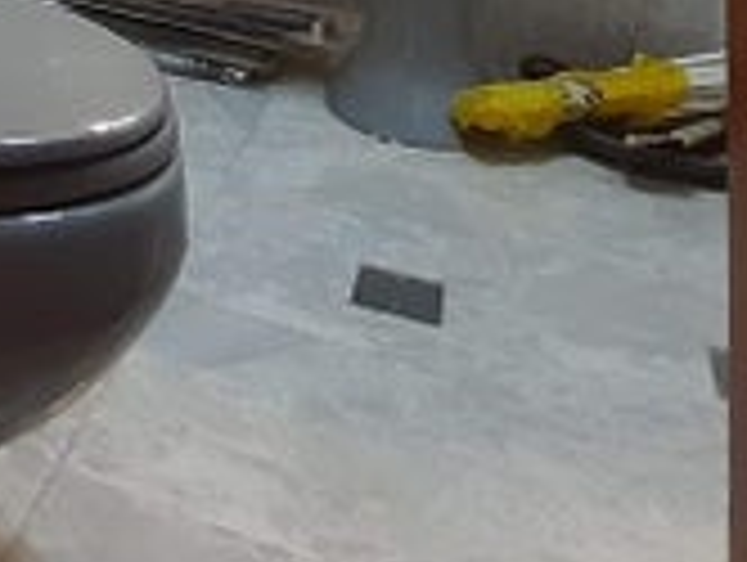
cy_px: -409
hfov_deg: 33.3
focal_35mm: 50
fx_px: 1081
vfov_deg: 21.2
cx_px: -72
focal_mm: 1.13
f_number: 2.2
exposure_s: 1/24
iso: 200
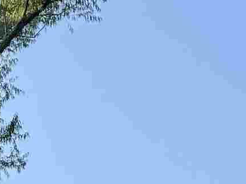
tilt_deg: +3.5
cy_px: 587
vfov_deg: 7.5
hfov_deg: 11.6
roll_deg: +0.2
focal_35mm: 170
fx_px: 1207
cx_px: 146
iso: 80
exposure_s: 1/1721
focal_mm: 6.76
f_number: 1.78
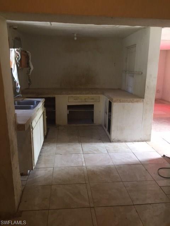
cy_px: 113
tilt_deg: -13.0
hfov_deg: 48.2
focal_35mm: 29
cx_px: 85
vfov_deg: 61.7
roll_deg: -0.3
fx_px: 190
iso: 100
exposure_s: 1/30
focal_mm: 4.15
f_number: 2.2
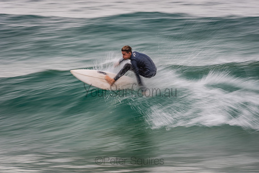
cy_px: 86
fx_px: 3598
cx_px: 130
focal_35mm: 500
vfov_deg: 2.8
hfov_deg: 4.1
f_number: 14
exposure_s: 1/20
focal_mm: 500
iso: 64
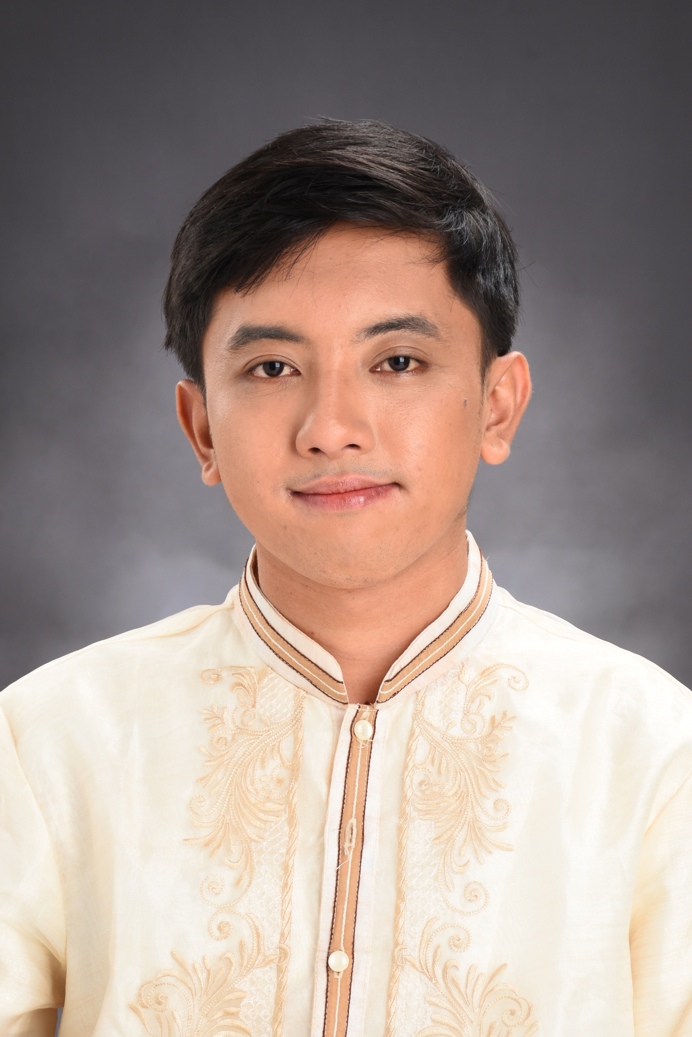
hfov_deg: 15.2
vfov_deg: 22.6
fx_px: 2594
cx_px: 346
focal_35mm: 90
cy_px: 518
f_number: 6.3
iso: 125
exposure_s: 1/125
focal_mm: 60
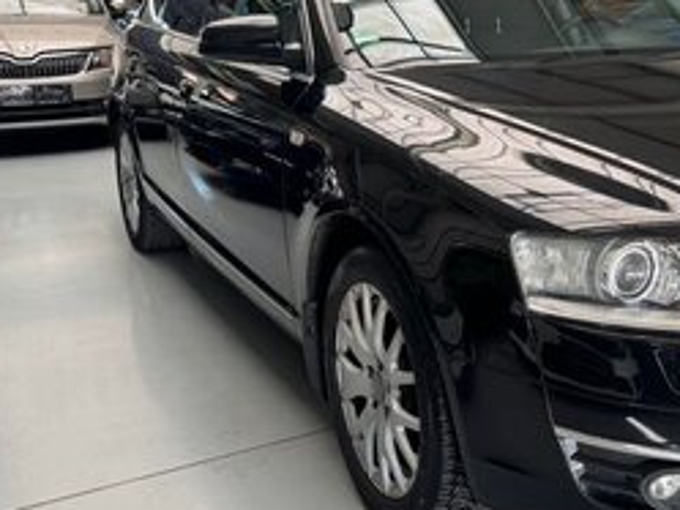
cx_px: 590
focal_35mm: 47
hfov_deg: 38.1
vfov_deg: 30.8
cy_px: 210
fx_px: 924
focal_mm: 6.76
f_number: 1.78
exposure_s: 1/121
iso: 100
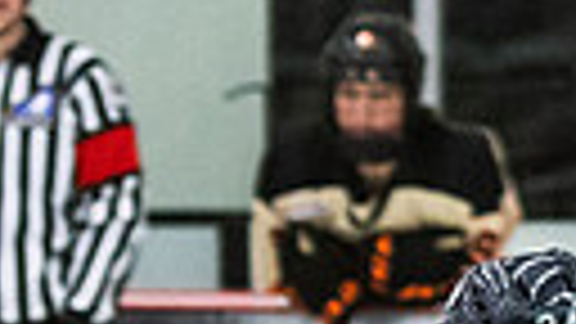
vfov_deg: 1.4
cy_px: 538
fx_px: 13181
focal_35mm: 863
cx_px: 905
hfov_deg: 2.5
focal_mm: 92
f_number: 2.8
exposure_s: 1/640
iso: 1800
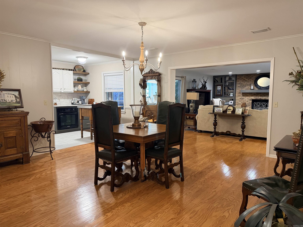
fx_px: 210
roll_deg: +0.5
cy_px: 114
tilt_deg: -4.7
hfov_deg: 71.6
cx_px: 152
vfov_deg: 56.8
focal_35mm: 24
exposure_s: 1/60
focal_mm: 6.76
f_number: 1.78
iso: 400
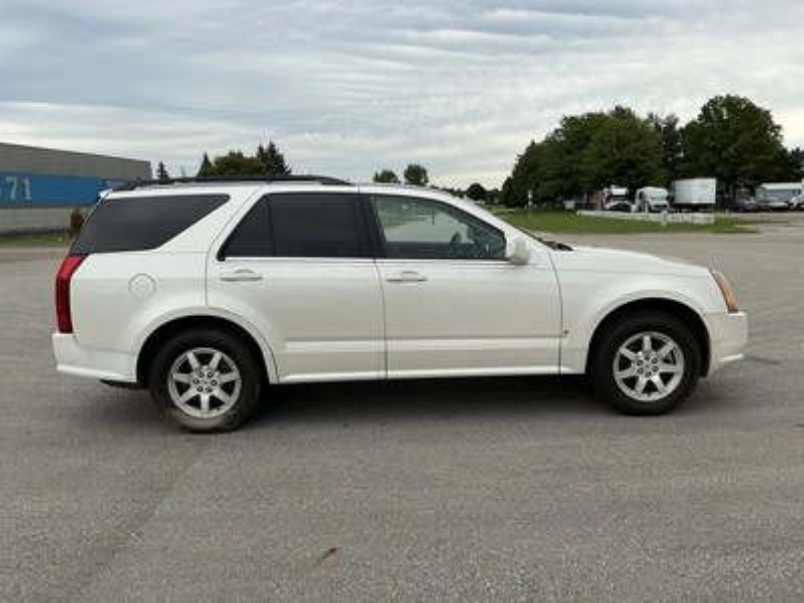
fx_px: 650
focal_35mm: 28
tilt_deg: -6.7
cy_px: 302
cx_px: 402
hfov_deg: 63.4
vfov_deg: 49.7
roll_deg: +2.4
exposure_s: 1/1144
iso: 25
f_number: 1.8
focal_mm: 3
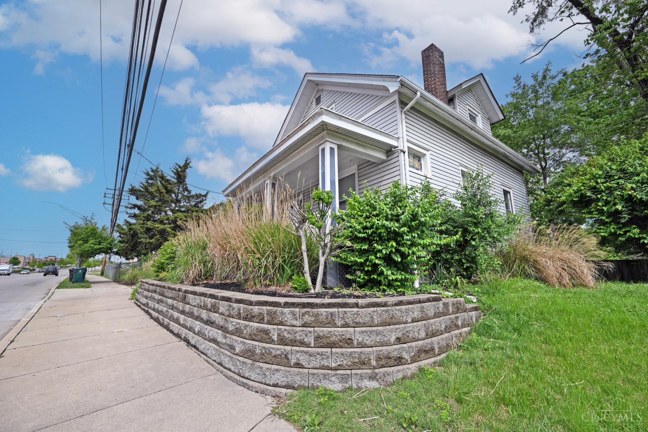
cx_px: 324
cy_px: 216
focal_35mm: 14
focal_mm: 14
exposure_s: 1/400
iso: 100
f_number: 7.1
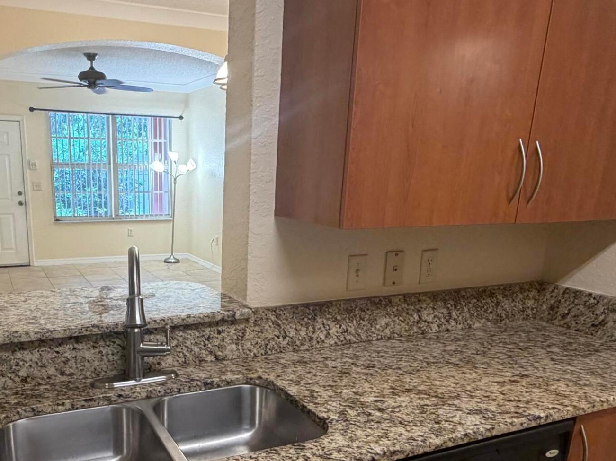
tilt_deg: -13.4
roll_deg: -0.3
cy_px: 311
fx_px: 551
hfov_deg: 57.3
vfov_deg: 44.7
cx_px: 216
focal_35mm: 31
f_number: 2.2
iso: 200
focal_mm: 2.22
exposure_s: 1/60
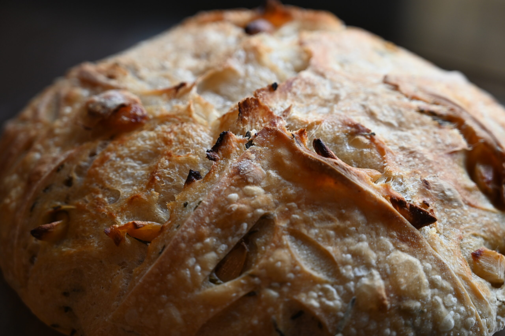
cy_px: 168
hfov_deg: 28.9
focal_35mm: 70
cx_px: 252
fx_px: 981
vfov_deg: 19.4
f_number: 4
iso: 450
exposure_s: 1/125
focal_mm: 70
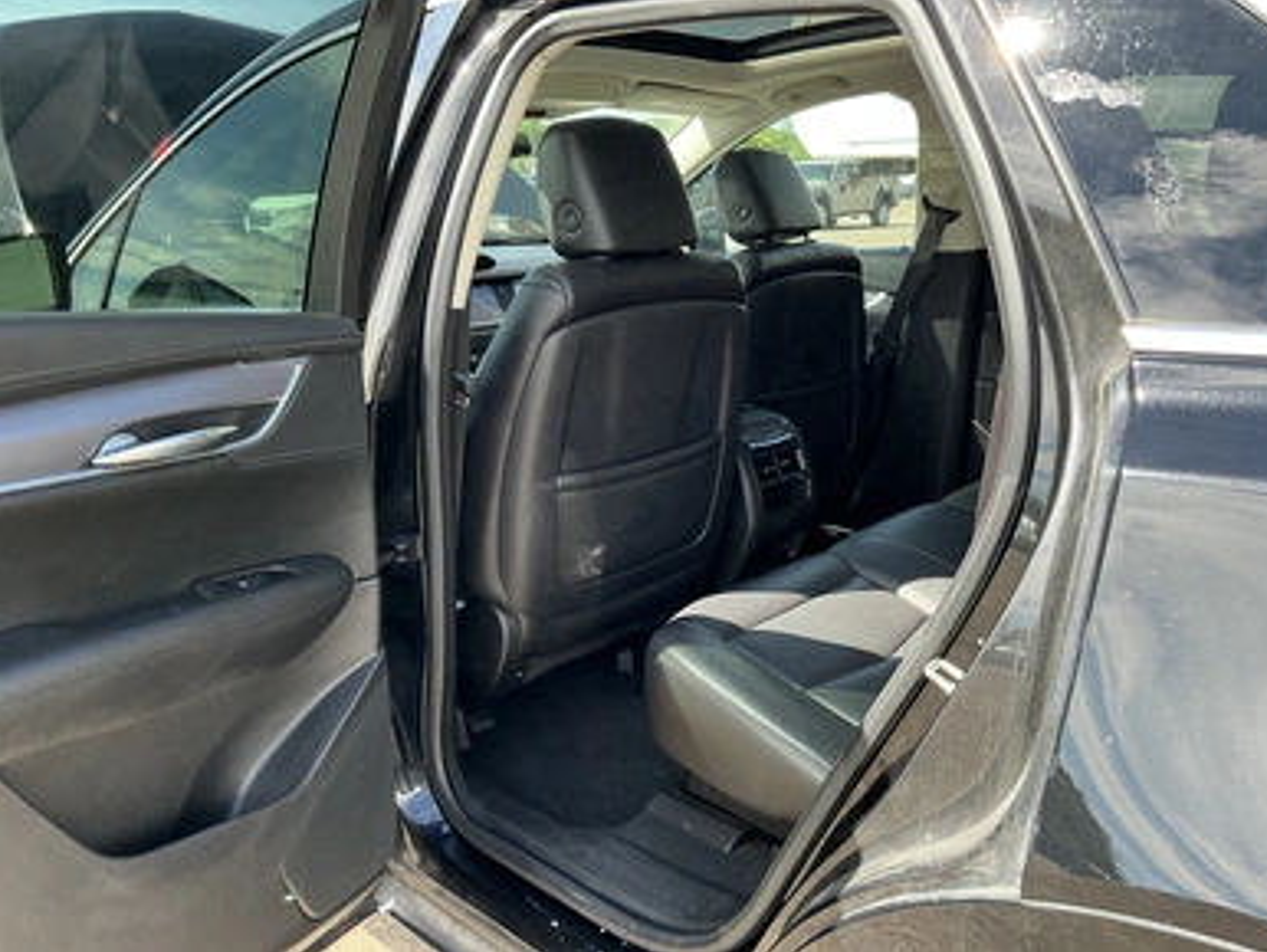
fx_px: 1062
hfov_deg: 61.6
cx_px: 653
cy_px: 463
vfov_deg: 48.3
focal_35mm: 29
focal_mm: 3
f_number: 1.8
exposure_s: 1/172
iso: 32
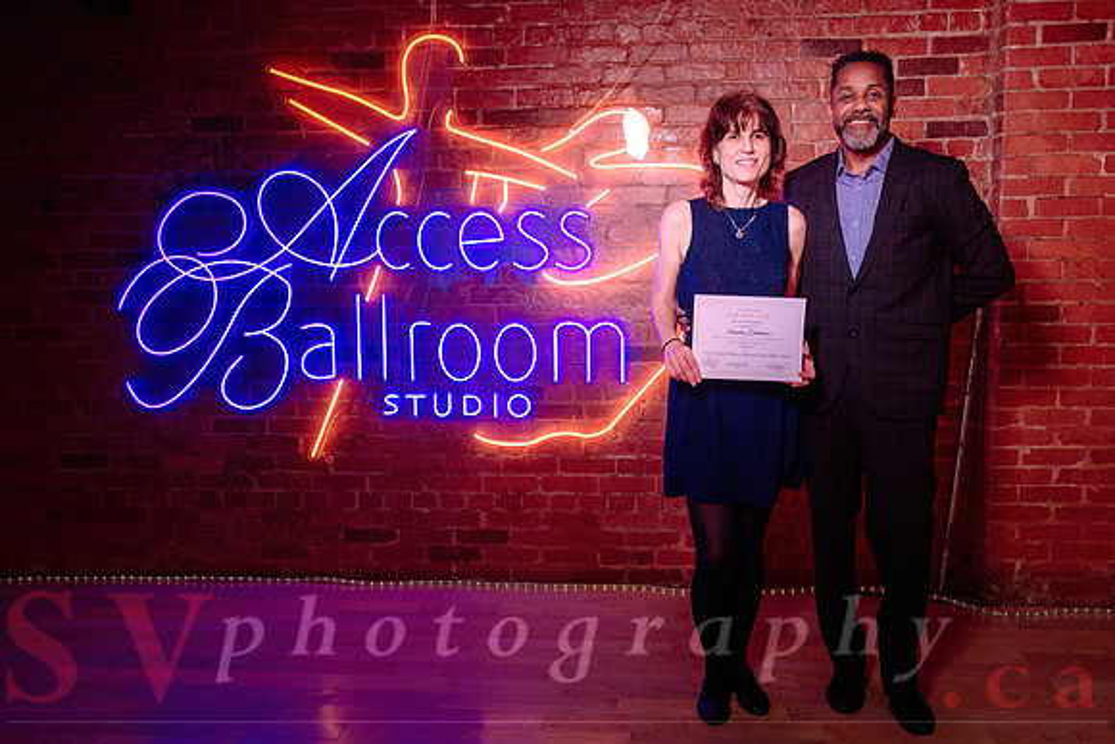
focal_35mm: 33
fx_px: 1009
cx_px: 622
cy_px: 373
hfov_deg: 57.7
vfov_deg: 40.5
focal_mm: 29
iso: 1000
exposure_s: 1/160
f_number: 4
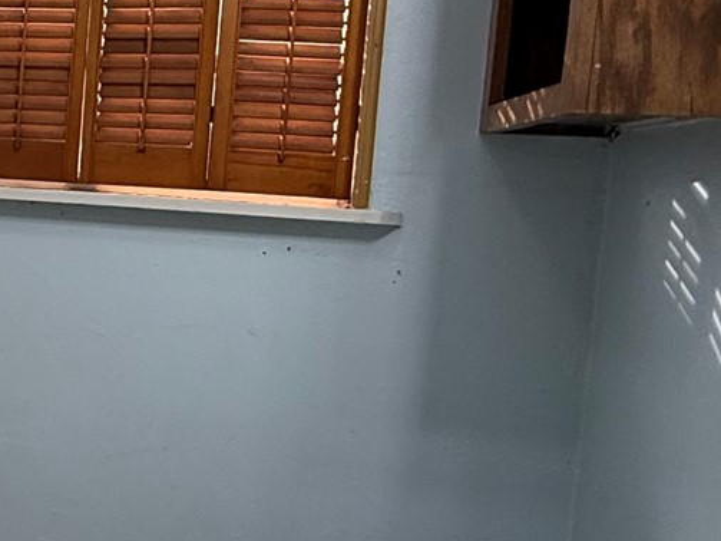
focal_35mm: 57
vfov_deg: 25.6
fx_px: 1187
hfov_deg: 29.4
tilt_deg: -5.3
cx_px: -128
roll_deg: -4.4
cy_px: 268
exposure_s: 1/120
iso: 200
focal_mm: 2.22
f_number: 2.2
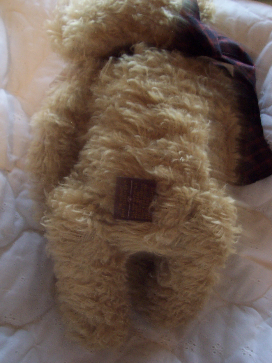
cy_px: 182
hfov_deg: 38.7
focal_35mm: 37
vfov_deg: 50.1
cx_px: 136
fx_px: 388
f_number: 2.8
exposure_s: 1/8
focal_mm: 5.6
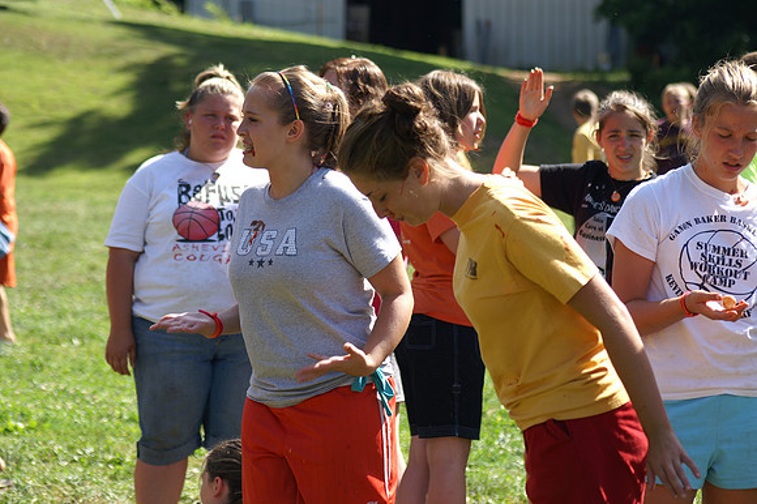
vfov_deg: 10.1
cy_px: 252
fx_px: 2837
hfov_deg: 15.2
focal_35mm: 135
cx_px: 378
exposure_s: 1/400
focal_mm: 90
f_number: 5
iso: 100
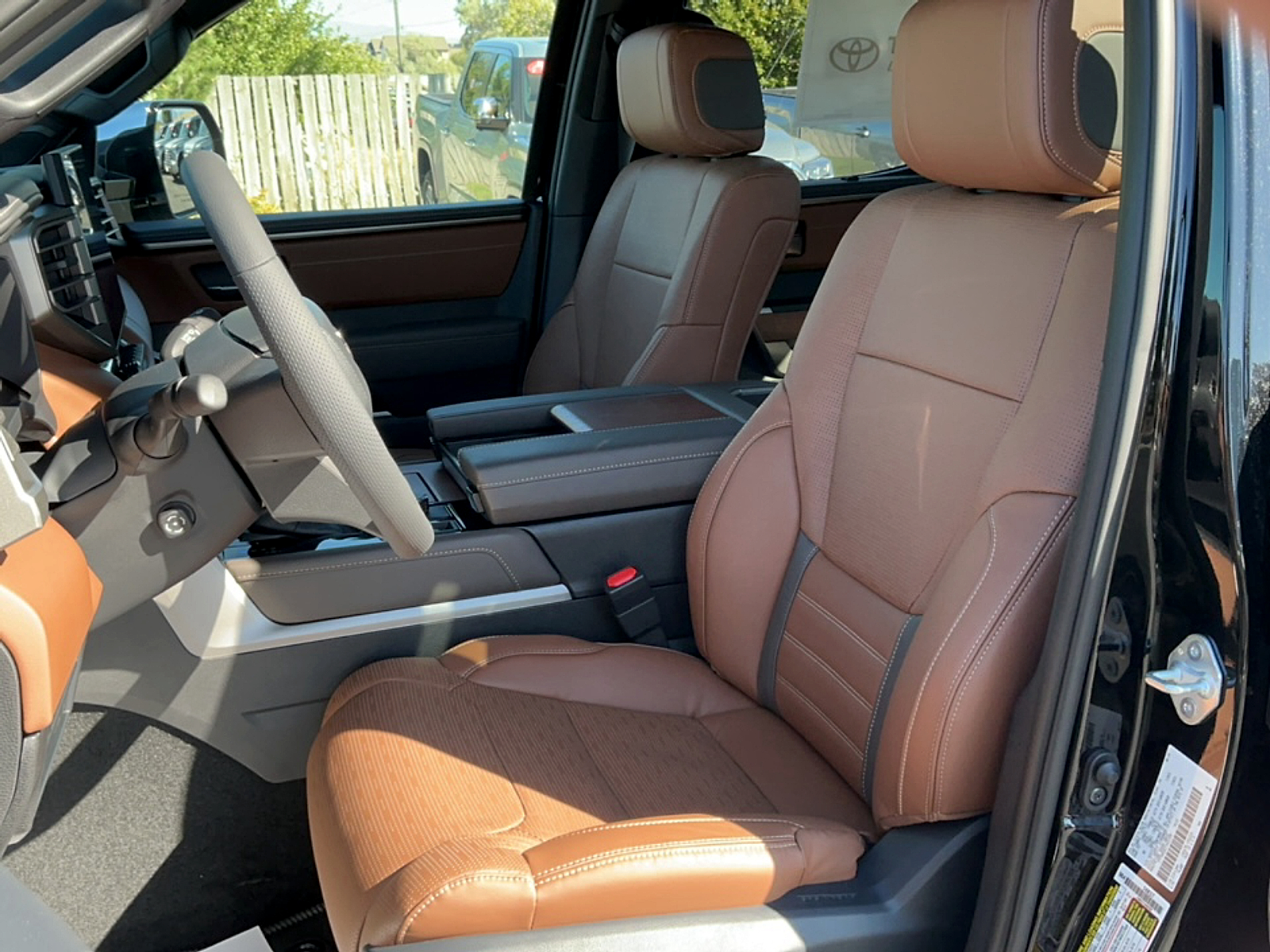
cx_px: 635
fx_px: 1101
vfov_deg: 46.8
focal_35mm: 30
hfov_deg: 60.0
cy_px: 476
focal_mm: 3
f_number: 1.8
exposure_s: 1/176
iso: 32
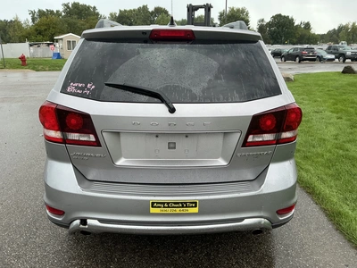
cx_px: 178
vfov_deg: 49.7
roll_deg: -0.1
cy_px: 134
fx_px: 289
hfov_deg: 63.4
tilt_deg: -15.1
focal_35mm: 28
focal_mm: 3
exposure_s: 1/122
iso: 50
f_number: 1.8
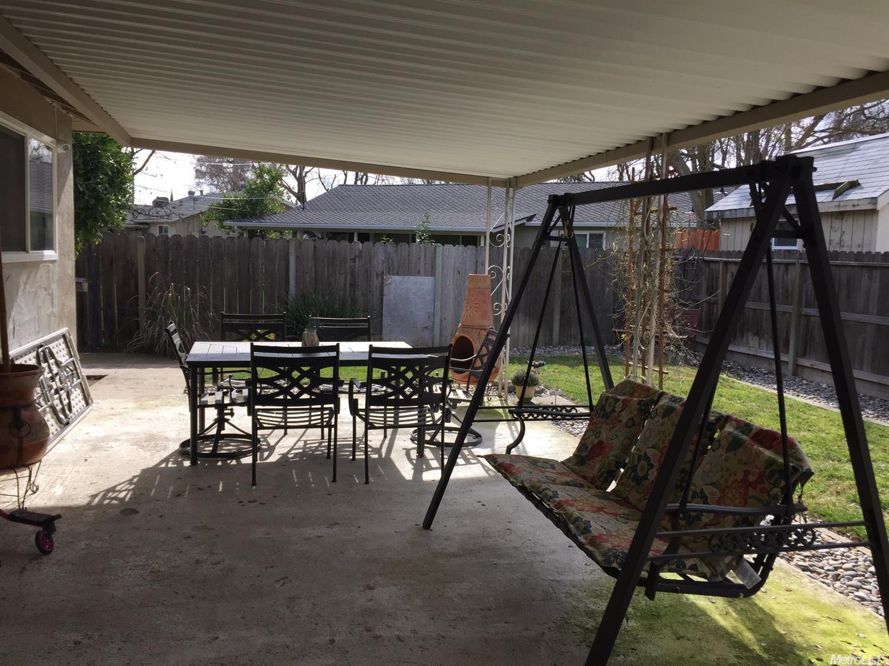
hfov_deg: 61.7
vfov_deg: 48.2
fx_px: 745
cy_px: 333
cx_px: 444
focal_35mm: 29
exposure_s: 1/860
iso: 32
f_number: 2.2
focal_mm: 4.15
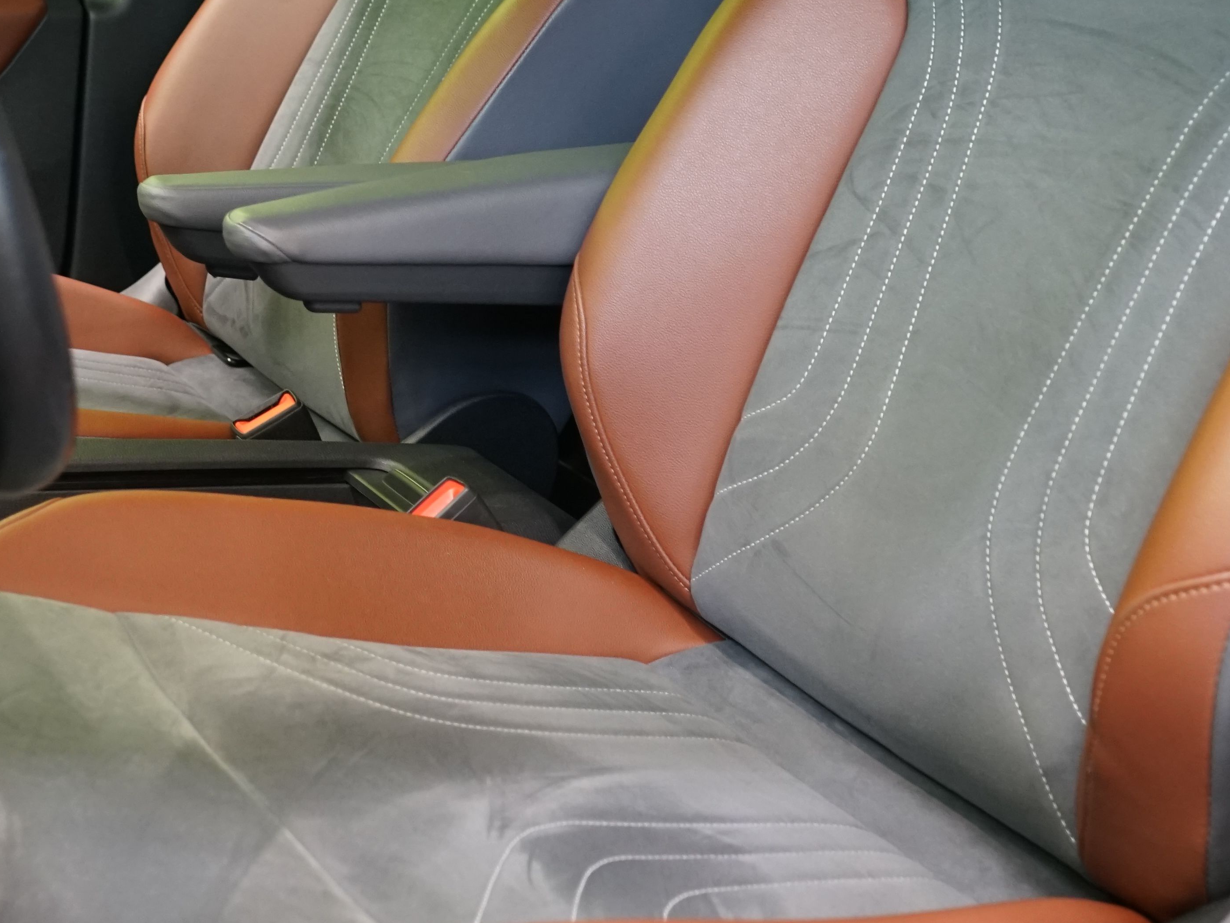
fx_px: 2203
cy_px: 201
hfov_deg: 30.7
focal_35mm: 62
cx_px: 317
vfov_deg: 23.4
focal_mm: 30
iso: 1600
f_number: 4.5
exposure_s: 1/20
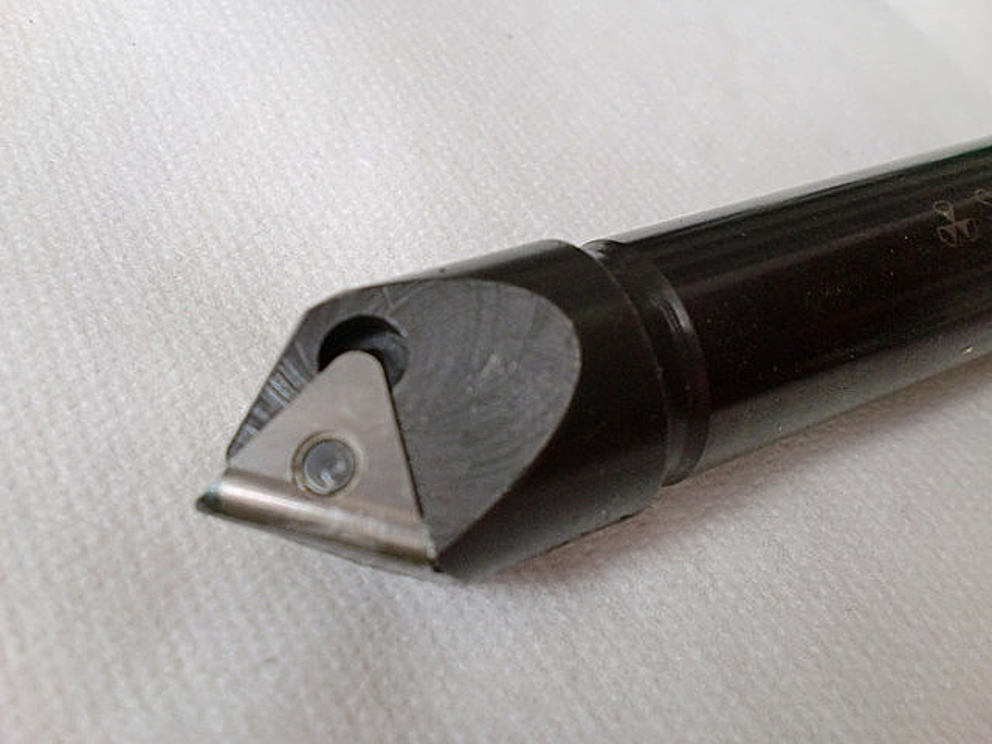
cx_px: 496
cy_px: 372
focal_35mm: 35
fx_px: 1003
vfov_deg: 40.7
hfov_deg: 52.6
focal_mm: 6.3
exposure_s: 1/60
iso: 250
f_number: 3.1
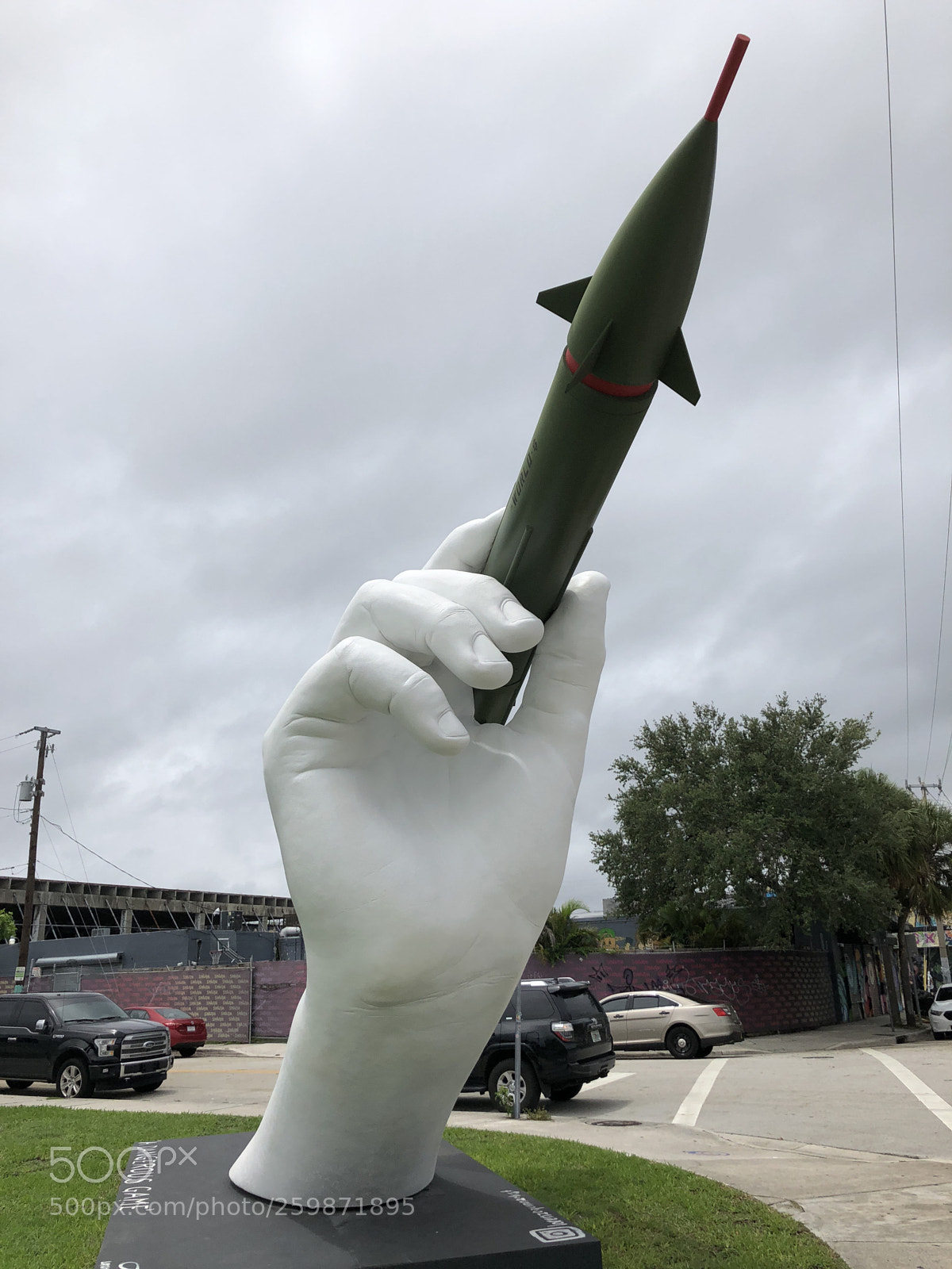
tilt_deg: +19.2
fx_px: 1027
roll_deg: +3.2
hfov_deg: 49.7
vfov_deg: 63.4
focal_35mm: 28
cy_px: 634
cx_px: 476
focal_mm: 4
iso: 25
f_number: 1.8
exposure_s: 1/5405
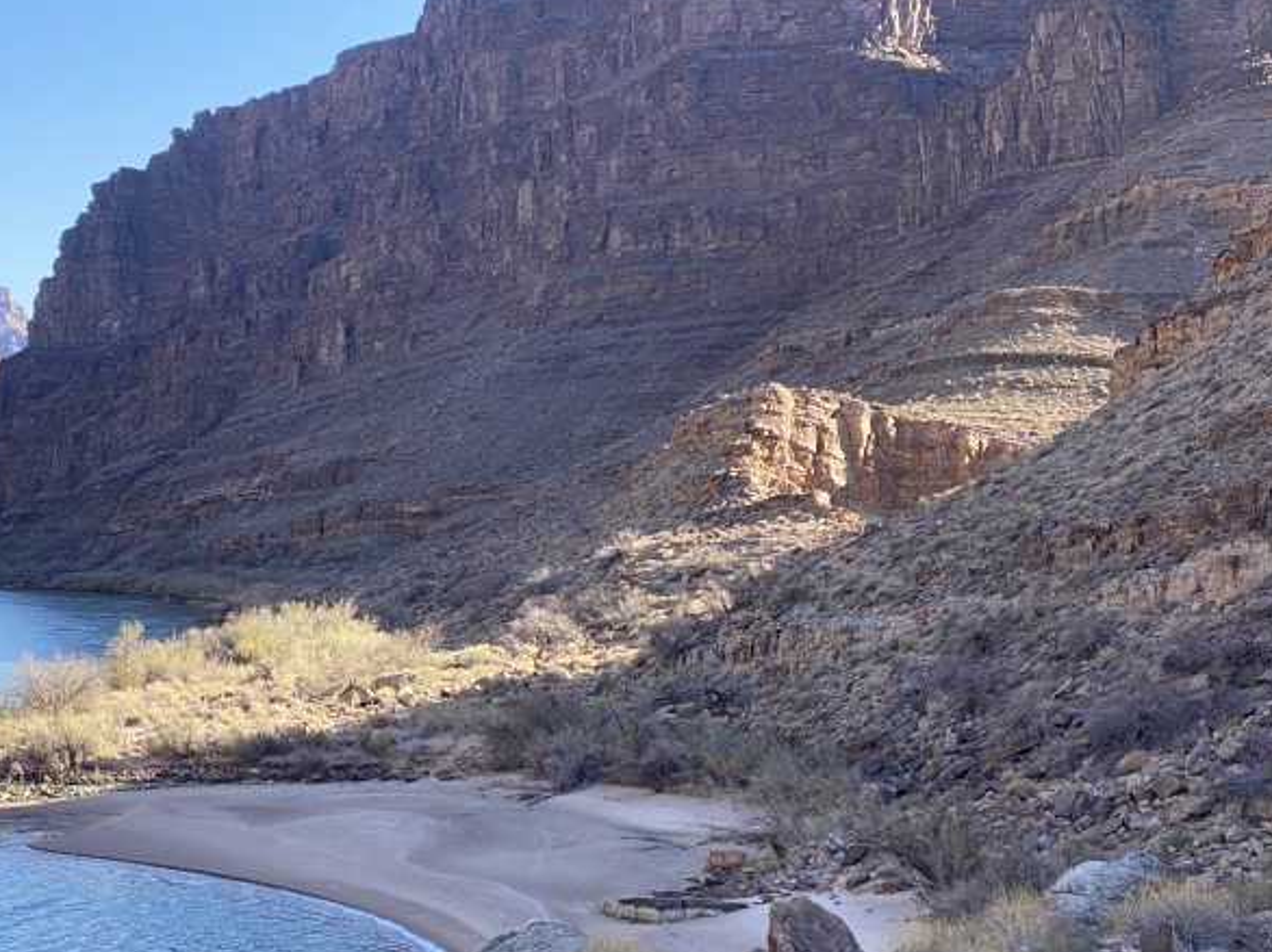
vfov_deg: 20.7
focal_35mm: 71
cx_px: 430
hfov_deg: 27.3
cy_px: 596
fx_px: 2608
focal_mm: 6
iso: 20
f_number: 2
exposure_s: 1/510
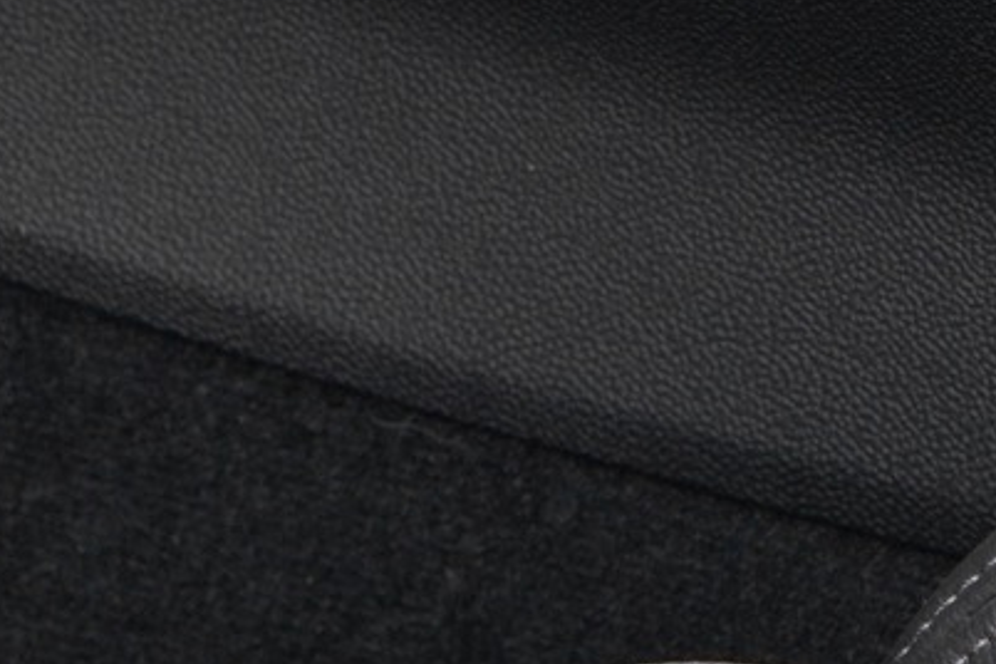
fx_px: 8327
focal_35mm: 301
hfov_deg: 6.7
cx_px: 1828
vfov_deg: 4.5
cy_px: -476
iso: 500
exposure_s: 1/80
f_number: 5.6
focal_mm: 63
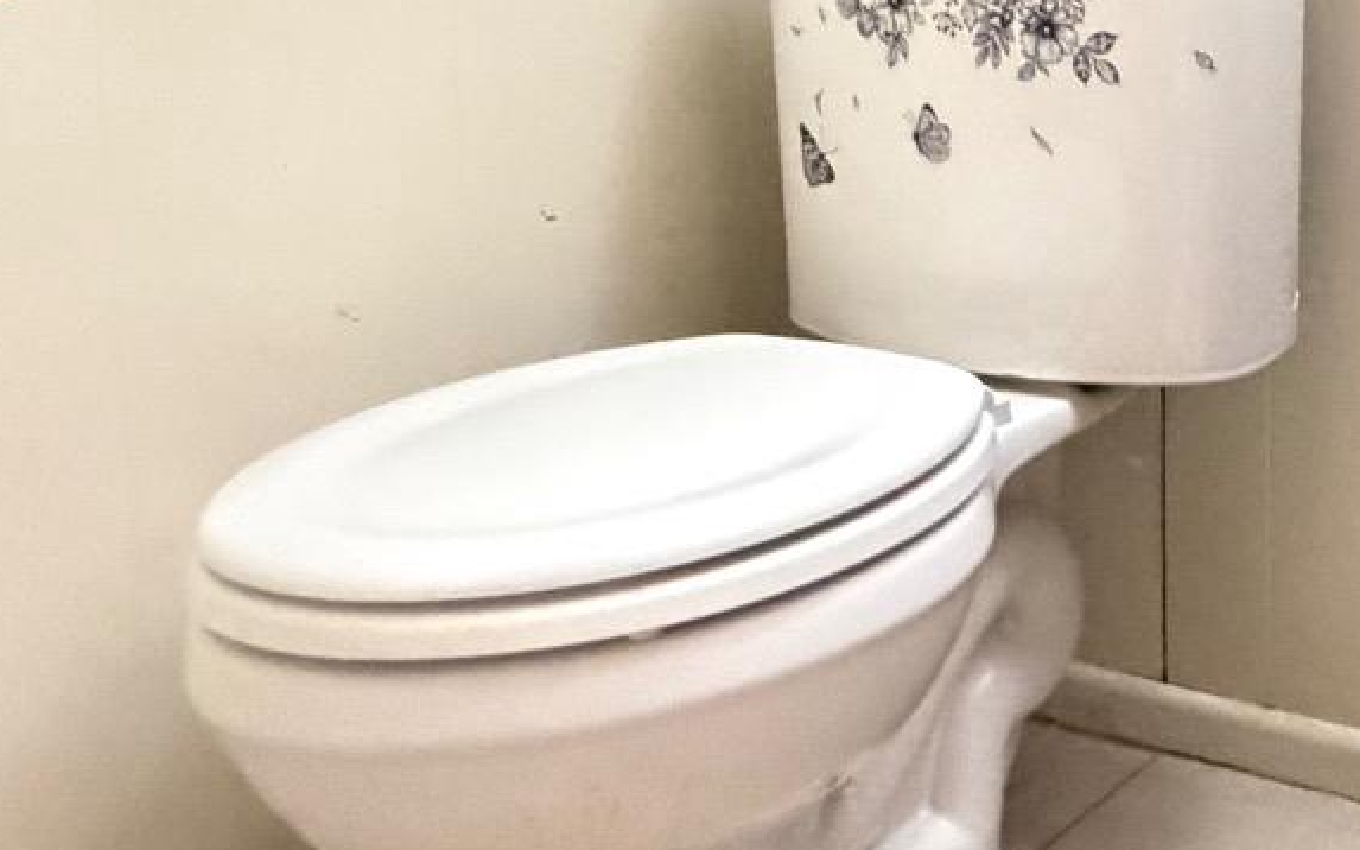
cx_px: 1426
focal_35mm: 53
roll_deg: +0.4
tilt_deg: -3.9
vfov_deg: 23.2
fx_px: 1964
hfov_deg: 34.1
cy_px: -45
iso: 1600
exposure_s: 1/40
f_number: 2.2
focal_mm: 2.22
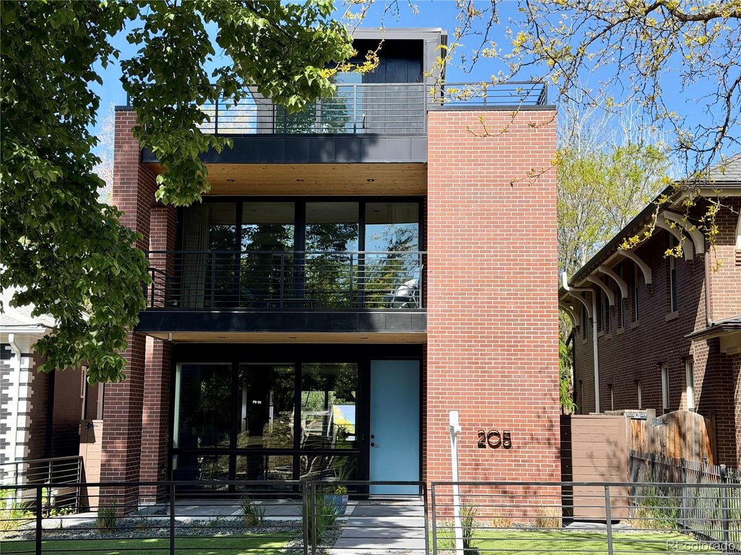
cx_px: 370
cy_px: 278
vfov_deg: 30.2
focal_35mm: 48
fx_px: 1027
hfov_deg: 39.7
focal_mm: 6.76
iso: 64
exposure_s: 1/1931
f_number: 1.78
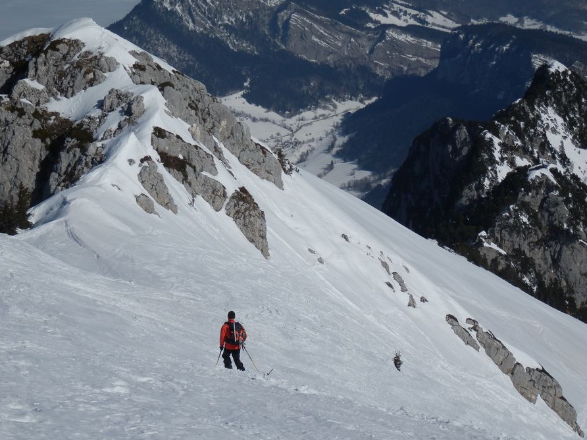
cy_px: 219
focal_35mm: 117
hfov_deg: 16.8
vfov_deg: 12.7
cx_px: 292
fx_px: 1984
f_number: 14.6
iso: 80
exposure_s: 1/250
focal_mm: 20.9
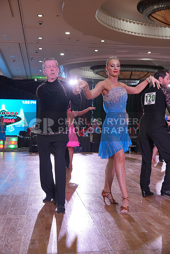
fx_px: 326
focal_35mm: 46
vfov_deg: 42.7
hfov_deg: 29.3
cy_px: 127
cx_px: 85
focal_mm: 46
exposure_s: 1/500
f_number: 4
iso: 1600
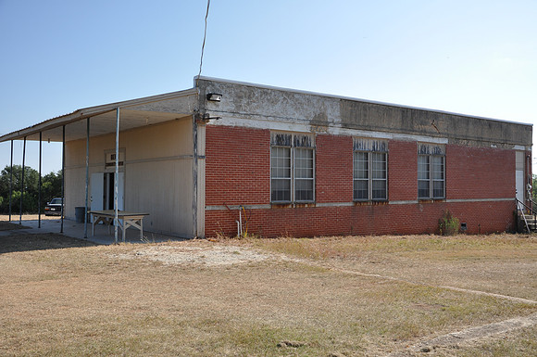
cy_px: 178
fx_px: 536
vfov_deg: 36.8
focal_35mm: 36
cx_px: 268
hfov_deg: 53.2
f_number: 6.3
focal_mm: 24
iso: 200
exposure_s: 1/200
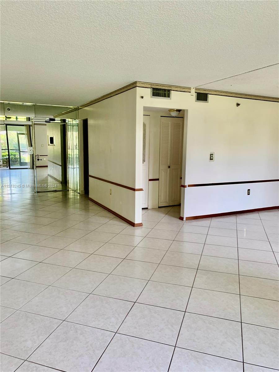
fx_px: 279
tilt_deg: -7.2
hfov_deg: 53.1
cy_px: 186
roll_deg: +0.0
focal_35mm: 26
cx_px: 140
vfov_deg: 67.3
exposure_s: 1/100
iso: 100
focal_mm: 4.25
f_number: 1.8
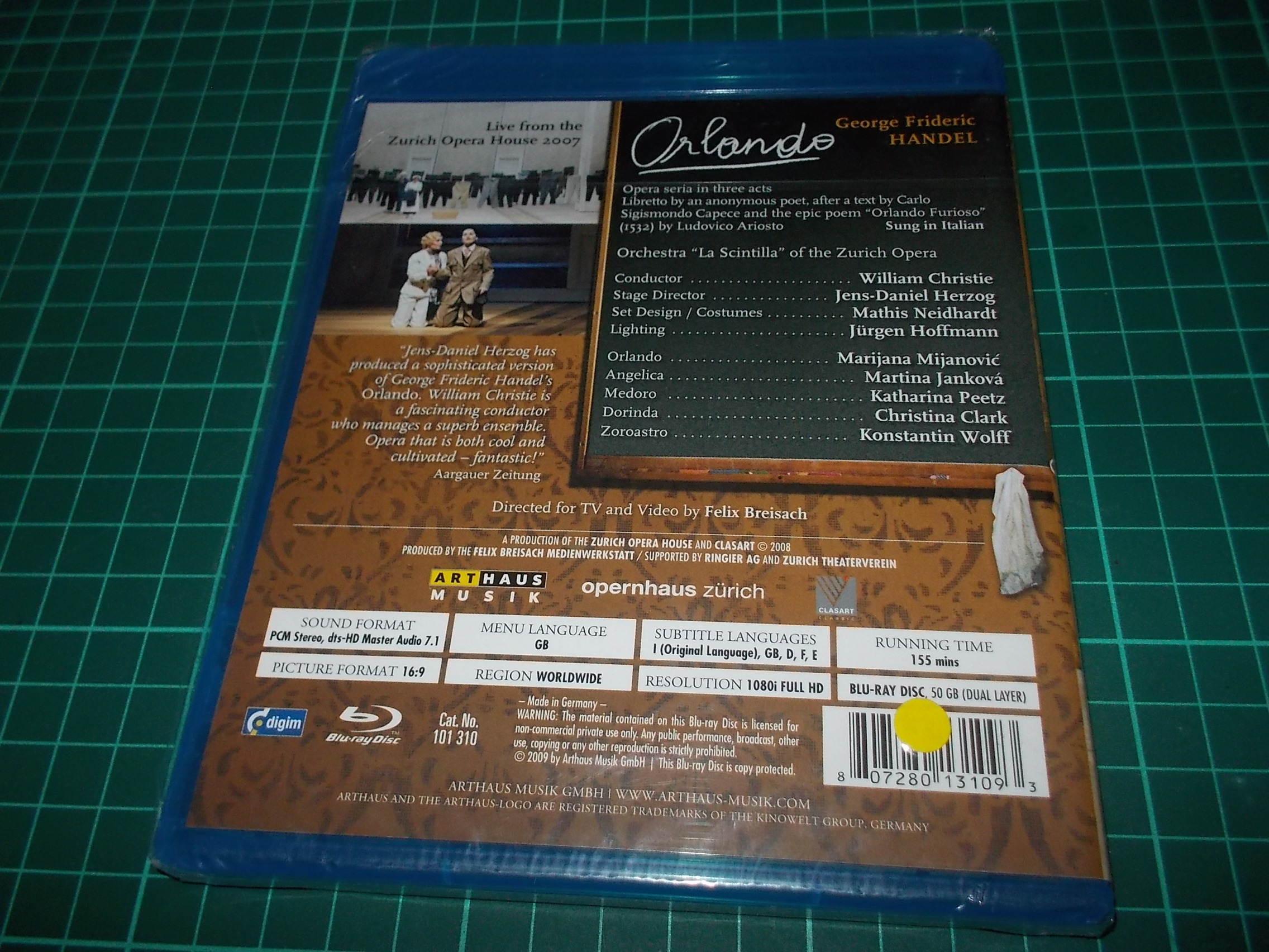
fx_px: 1063
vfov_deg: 48.2
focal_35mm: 29
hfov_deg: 61.7
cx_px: 634
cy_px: 476
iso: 200
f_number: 3.3
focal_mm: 4.1
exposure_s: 1/30
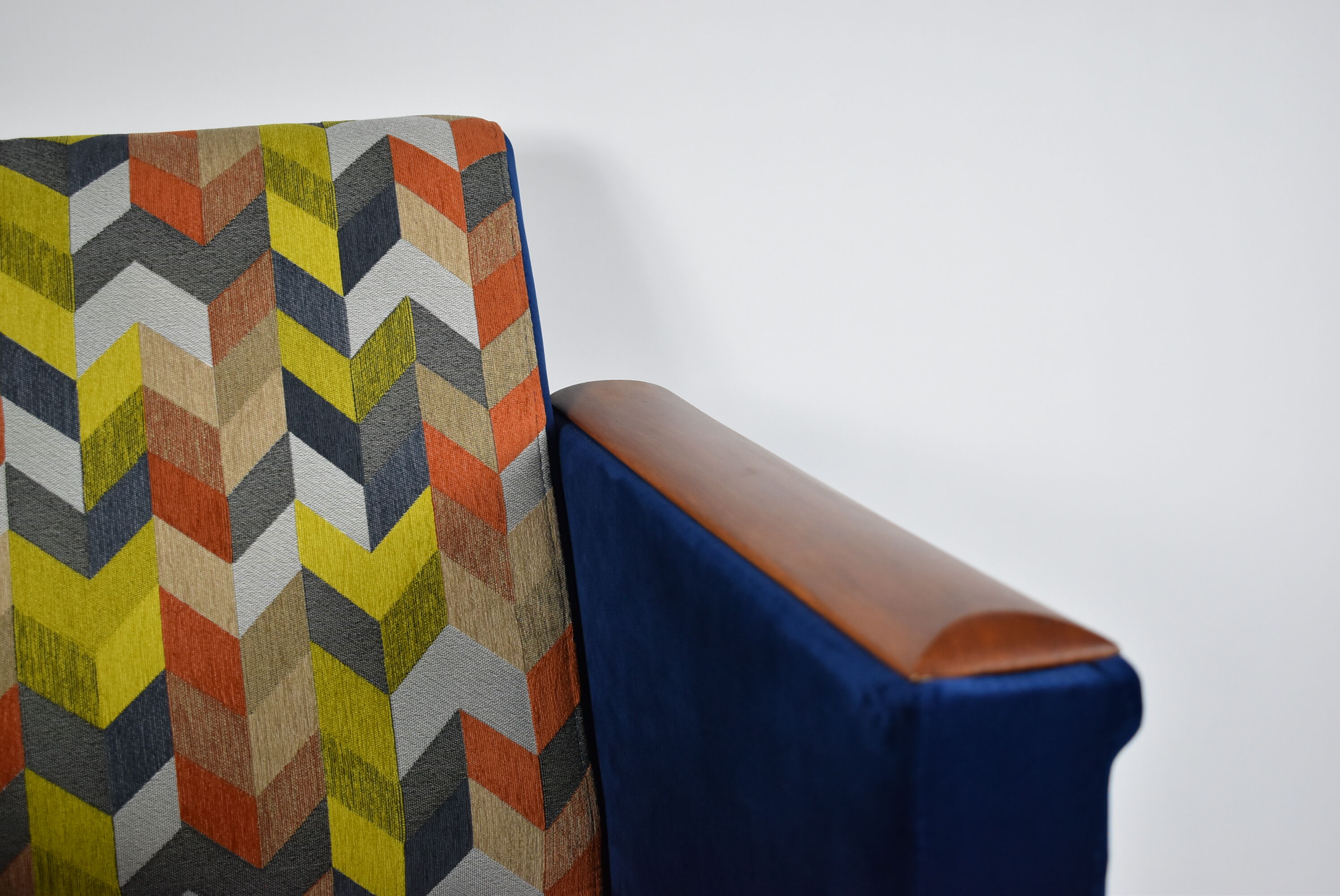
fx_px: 1900
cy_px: 448
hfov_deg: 38.9
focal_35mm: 51
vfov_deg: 26.5
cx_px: 670
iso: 800
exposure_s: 1/125
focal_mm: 34
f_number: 4.5
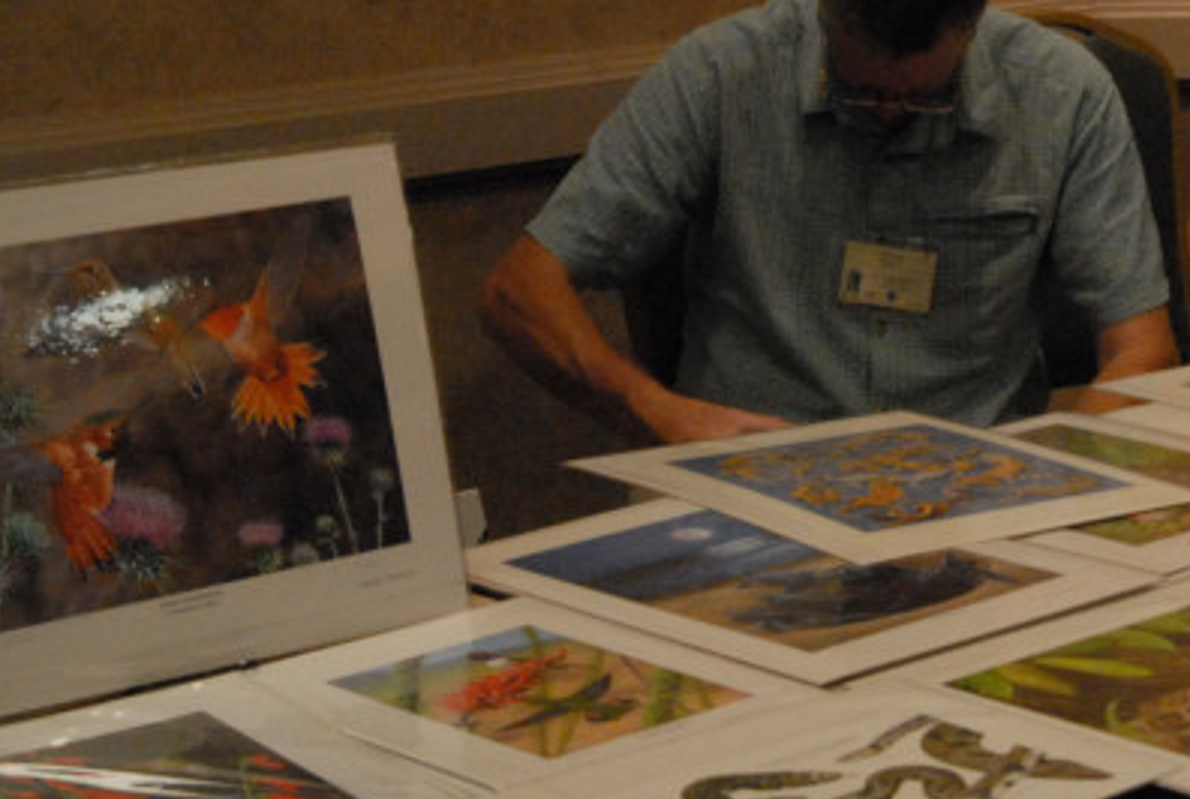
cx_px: 977
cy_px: 155
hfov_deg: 19.0
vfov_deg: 12.9
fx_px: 3512
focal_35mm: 106
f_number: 5
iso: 1600
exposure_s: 1/90
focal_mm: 35
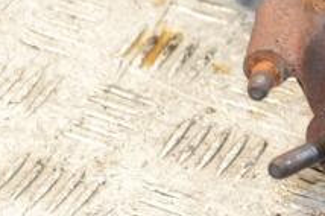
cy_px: 9
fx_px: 2659
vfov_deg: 4.6
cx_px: 440
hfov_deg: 6.9
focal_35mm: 295
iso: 800
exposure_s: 1/60
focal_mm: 70
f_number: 5.3
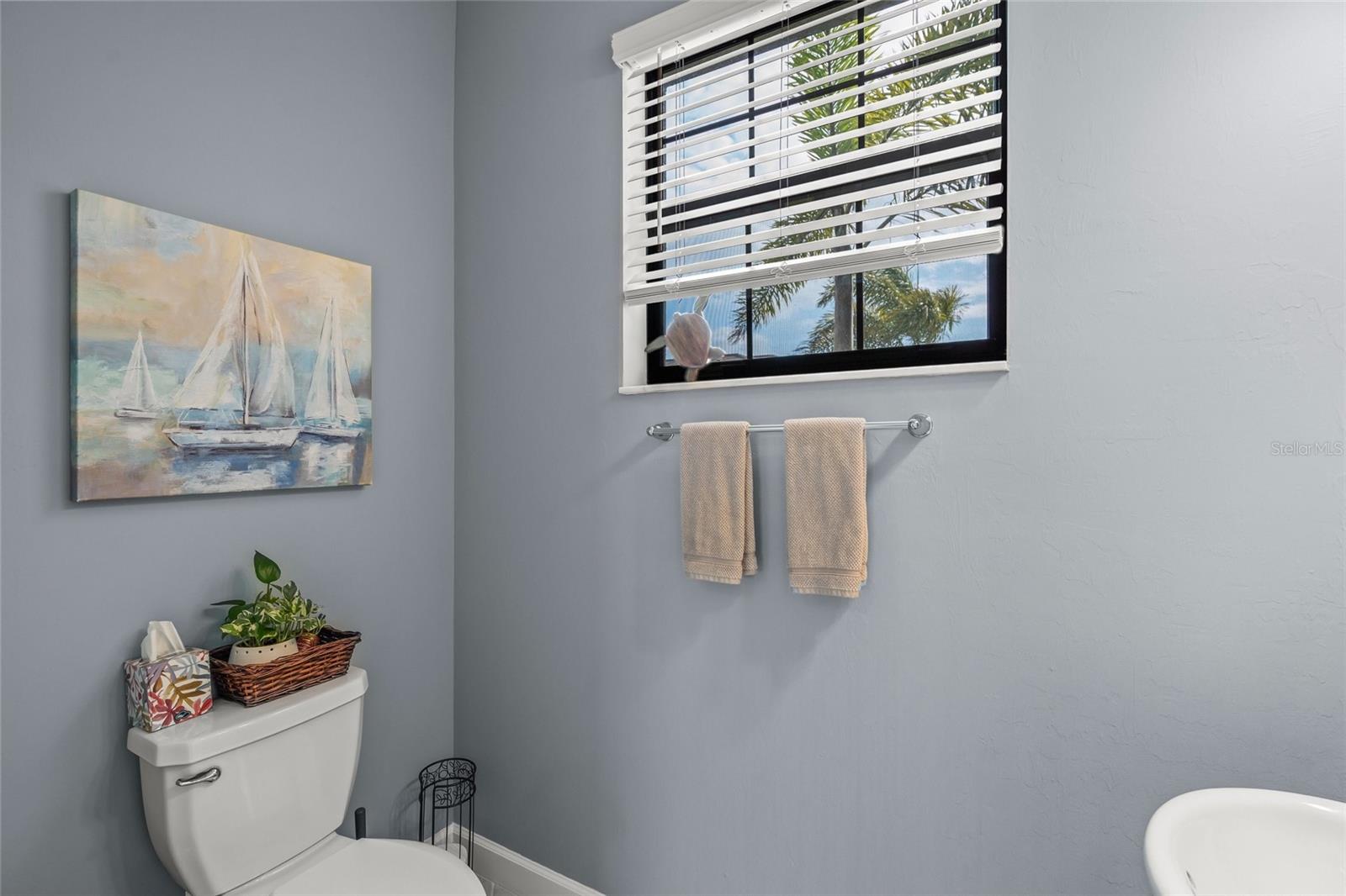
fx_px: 598
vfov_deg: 73.7
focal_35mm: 16
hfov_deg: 96.7
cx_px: 673
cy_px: 448
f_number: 6.3
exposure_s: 1/4
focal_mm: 16
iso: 250
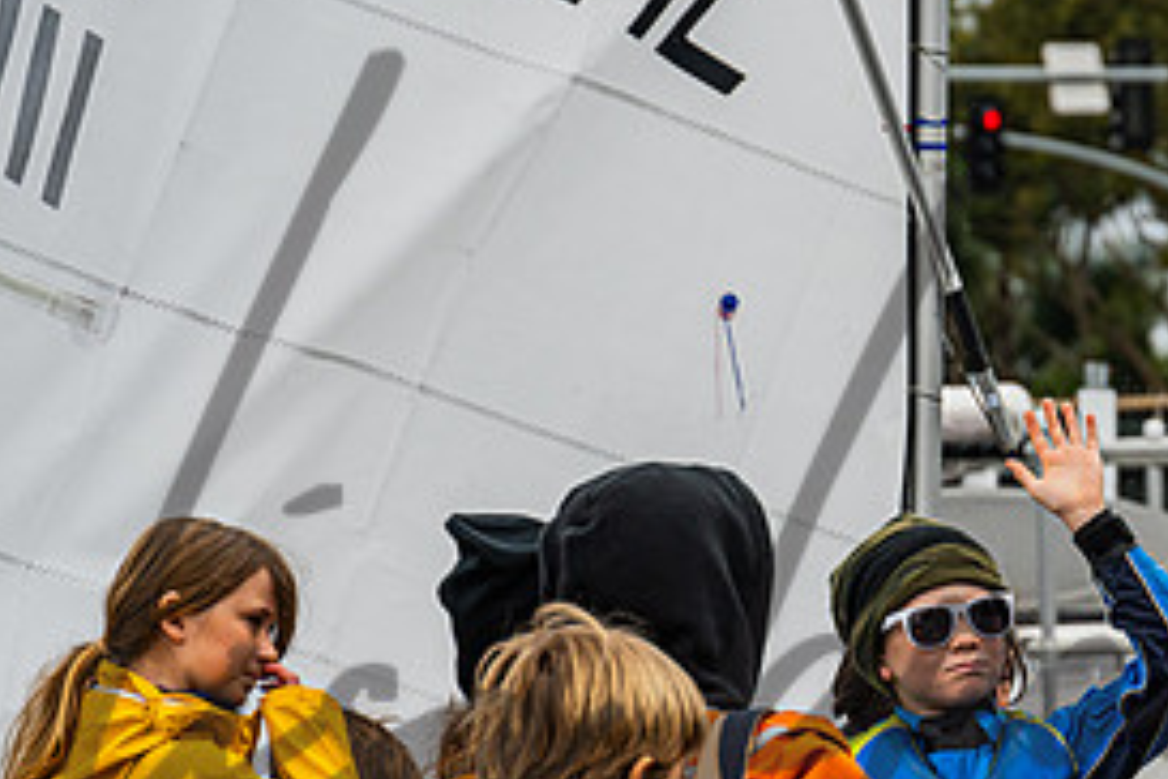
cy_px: 661
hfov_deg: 7.7
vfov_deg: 5.2
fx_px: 8630
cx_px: 1014
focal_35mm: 266
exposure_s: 1/800
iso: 320
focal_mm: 125
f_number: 6.3
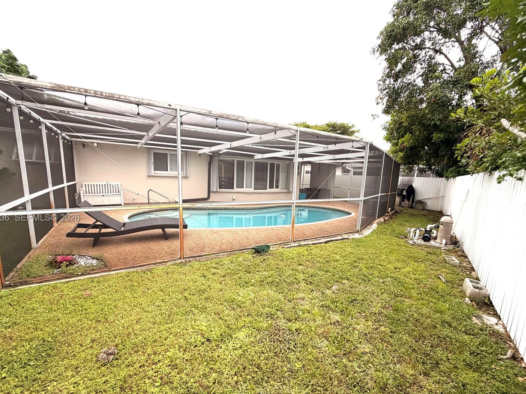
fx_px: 243
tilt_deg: -10.0
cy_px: 218
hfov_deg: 94.5
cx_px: 263
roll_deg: -1.7
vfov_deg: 77.8
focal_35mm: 16
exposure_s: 1/121
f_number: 2.2
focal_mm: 2.22
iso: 160
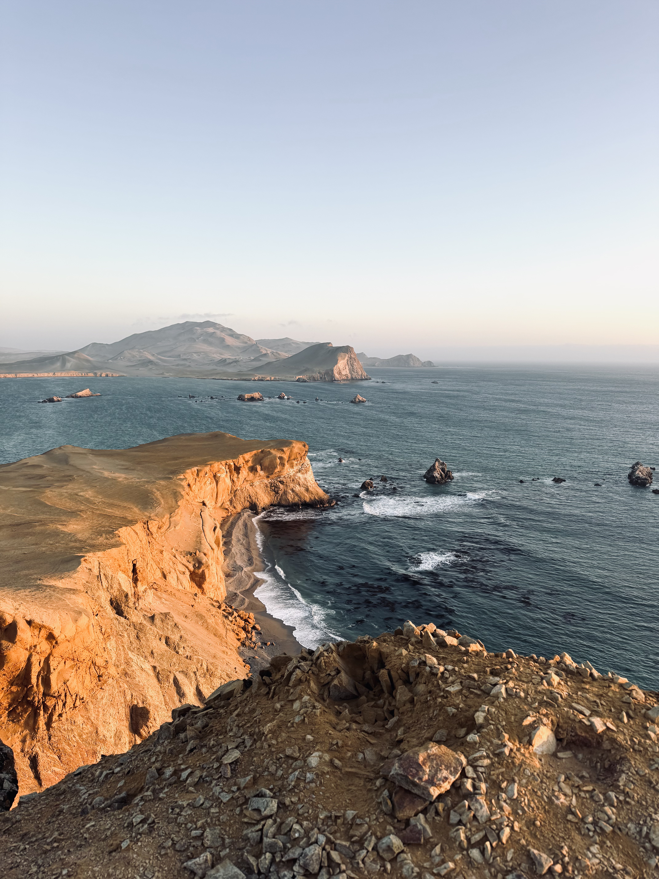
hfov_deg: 56.8
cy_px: 440
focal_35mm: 24
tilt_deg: -8.6
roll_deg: -0.4
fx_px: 609
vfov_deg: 71.6
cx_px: 330
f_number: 1.78
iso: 80
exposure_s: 1/832
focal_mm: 6.76
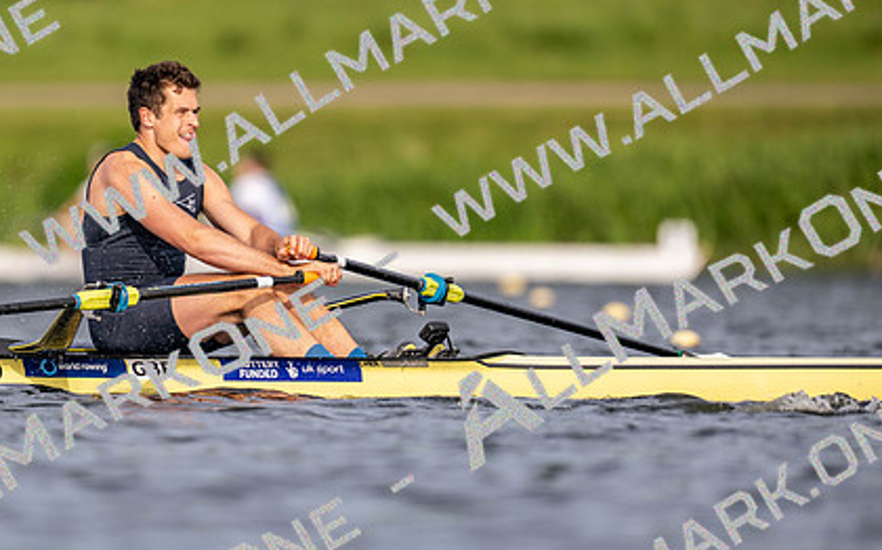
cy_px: 272
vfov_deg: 1.6
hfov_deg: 2.5
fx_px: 20301
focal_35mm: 845
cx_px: 279
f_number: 4
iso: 320
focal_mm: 600
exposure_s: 1/2500
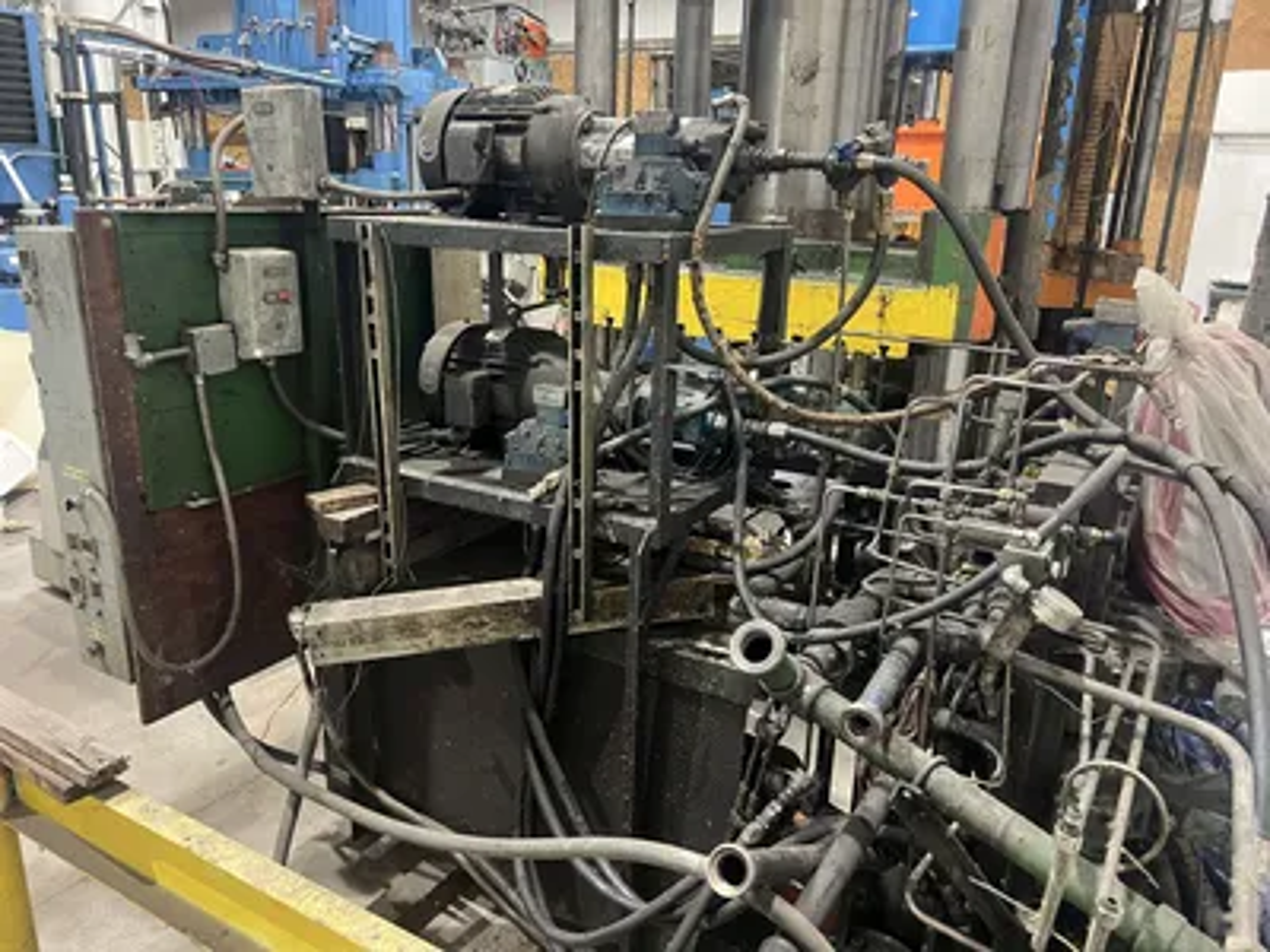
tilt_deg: -17.5
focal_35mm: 26
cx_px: 635
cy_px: 476
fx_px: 954
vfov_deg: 53.1
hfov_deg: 67.3
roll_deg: -2.1
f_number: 1.5
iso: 500
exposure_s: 1/60
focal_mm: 5.7
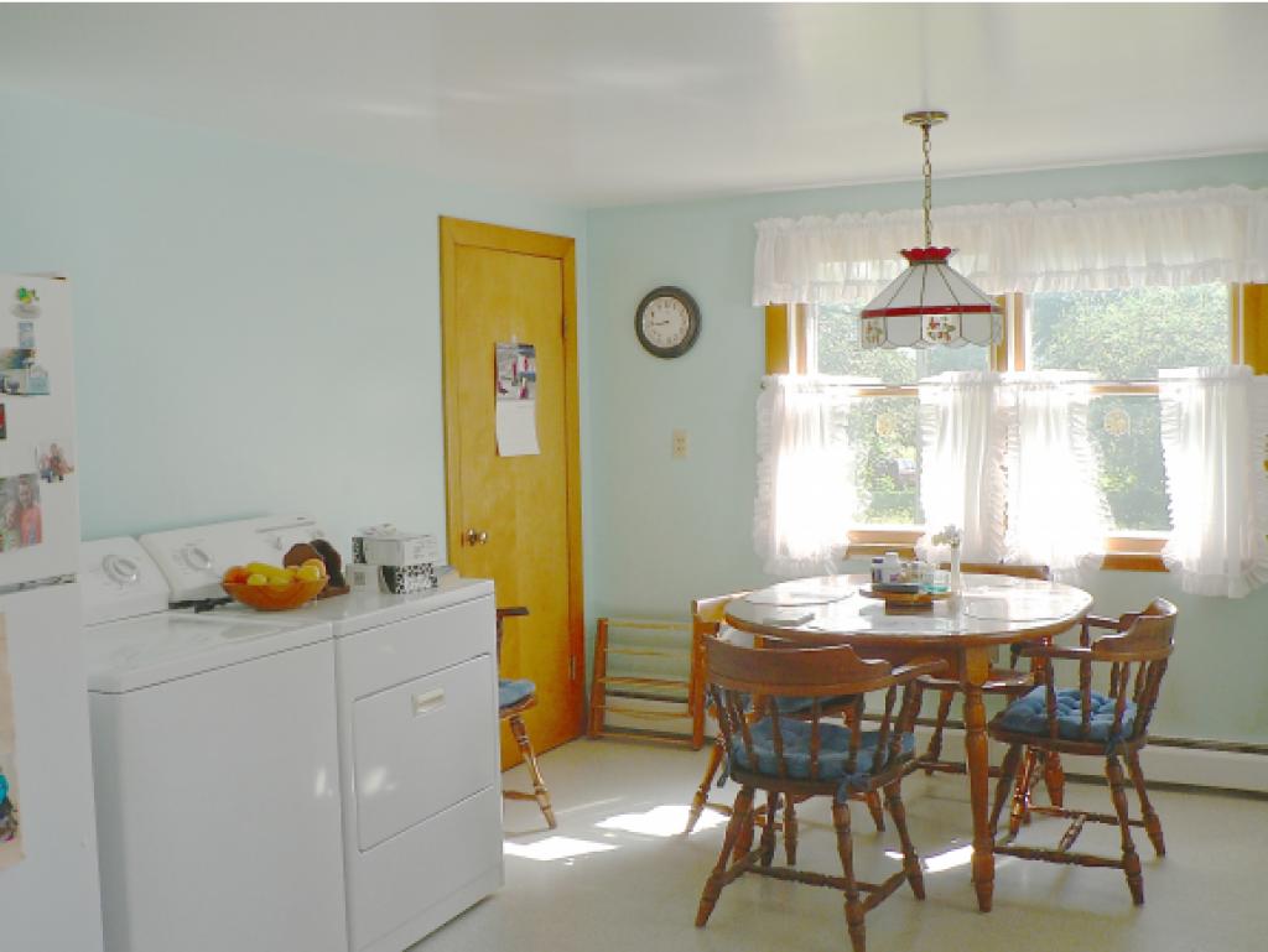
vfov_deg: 39.7
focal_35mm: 36
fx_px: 1319
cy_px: 476
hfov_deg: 51.3
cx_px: 634
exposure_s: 1/100
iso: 80
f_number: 4
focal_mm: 6
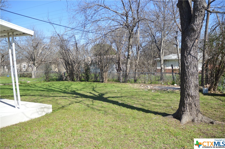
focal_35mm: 27
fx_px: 169
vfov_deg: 47.8
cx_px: 112
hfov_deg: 67.4
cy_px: 74
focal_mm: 18
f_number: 3.5
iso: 400
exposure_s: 1/2500
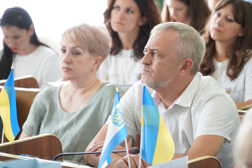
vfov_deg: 8.7
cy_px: 84
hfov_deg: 13.0
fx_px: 1102
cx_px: 126
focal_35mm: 158
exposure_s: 1/160
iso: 1600
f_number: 4
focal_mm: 105
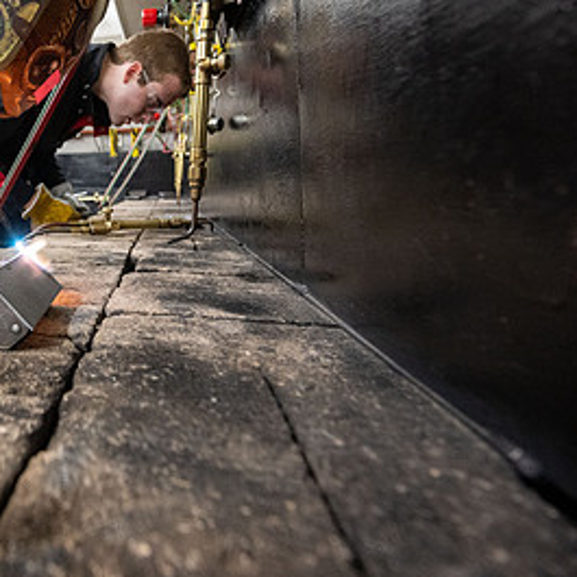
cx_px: 2
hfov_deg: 49.8
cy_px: 212
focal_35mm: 26
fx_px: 490
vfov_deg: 60.1
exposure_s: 1/125
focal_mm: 14
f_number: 4
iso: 2500
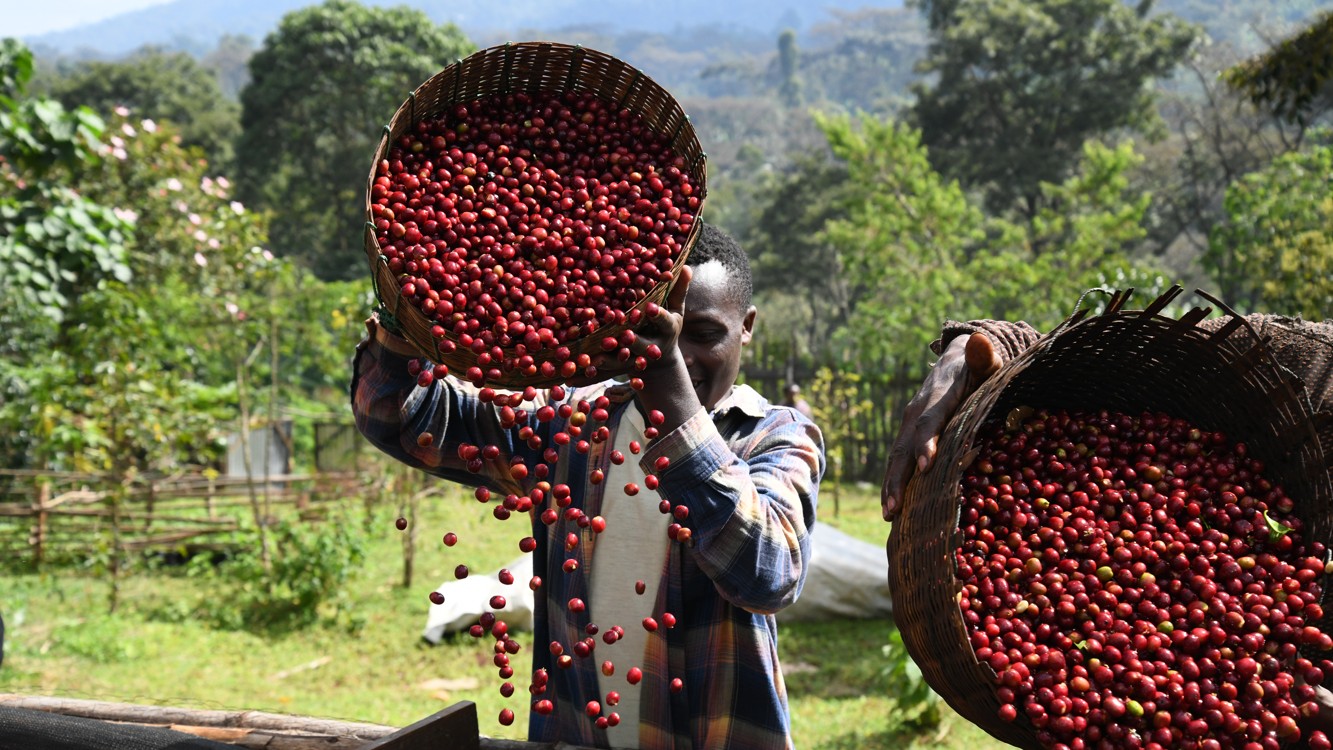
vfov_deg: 21.8
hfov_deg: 37.8
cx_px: 668
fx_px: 1944
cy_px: 418
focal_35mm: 55
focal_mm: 52
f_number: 7.1
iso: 1600
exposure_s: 1/2500
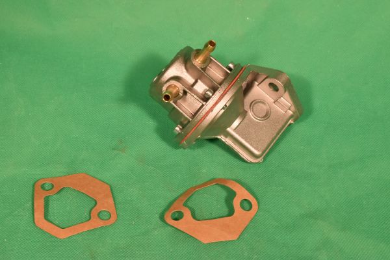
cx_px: 195
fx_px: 731
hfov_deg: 29.9
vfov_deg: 20.2
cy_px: 130
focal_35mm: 68
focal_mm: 45
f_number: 14
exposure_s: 1/80
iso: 900
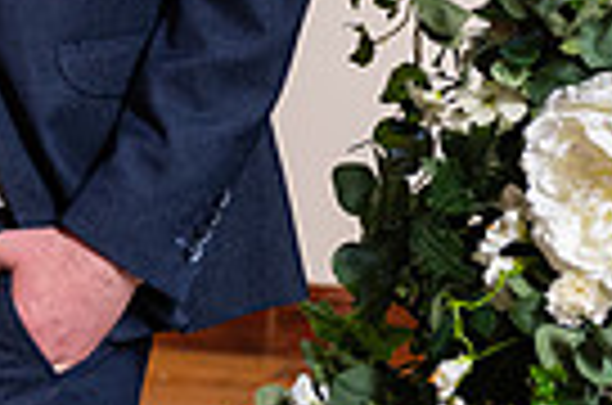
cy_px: -241
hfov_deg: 9.5
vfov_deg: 6.3
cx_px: -108
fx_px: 3630
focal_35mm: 214
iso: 800
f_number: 3.5
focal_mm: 50
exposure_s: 1/160
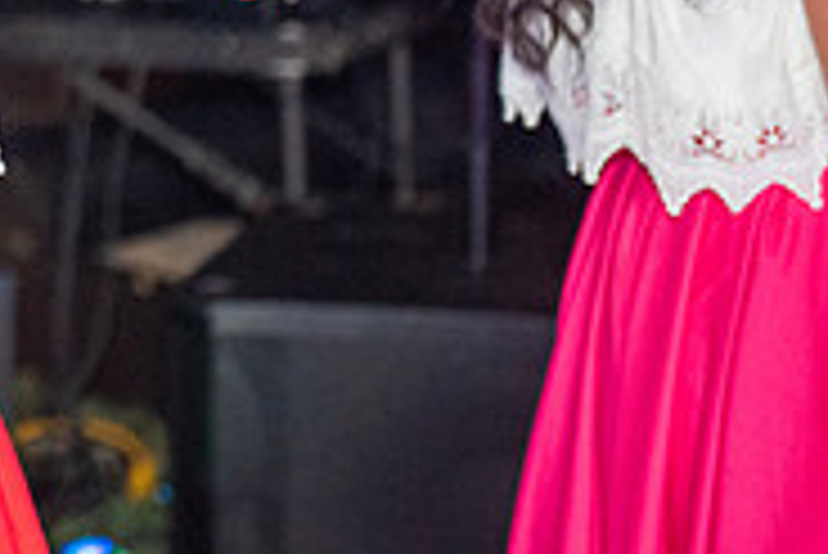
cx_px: -432
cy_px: -268
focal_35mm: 221
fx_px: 5087
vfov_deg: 6.2
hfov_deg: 9.1
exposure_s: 1/100
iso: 1600
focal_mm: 70
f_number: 3.2
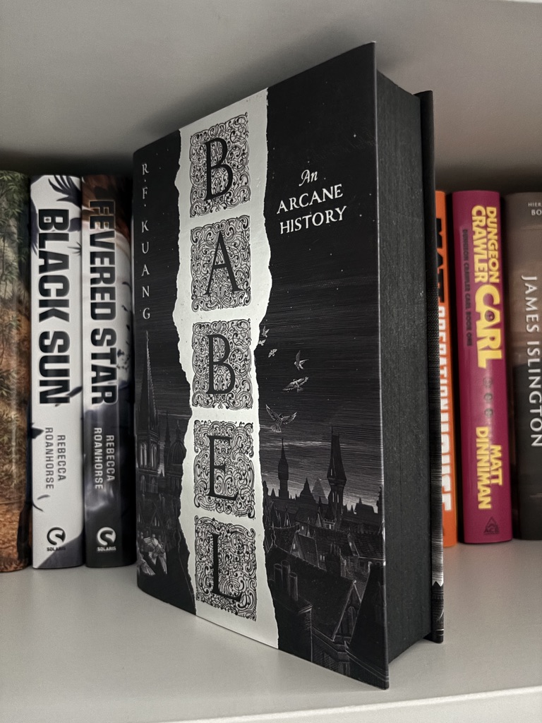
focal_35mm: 26
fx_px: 543
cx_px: 271
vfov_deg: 67.3
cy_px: 362
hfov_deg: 53.1
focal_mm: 5.96
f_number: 1.6
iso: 1000
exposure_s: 1/20
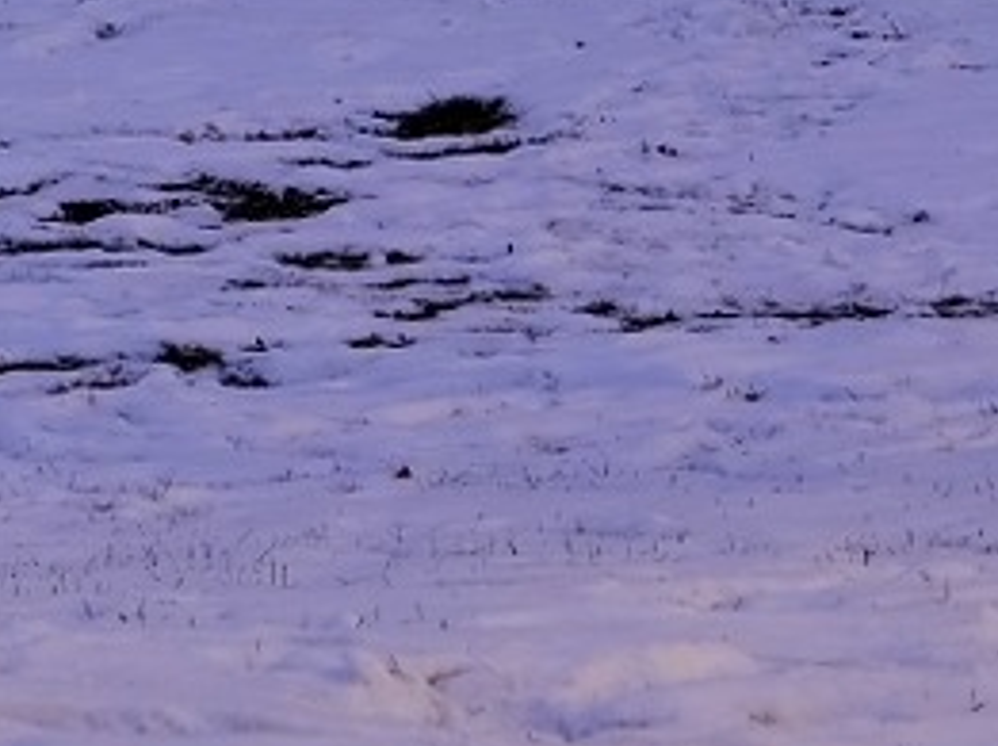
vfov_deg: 5.9
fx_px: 6852
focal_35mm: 238
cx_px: -1885
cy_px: -1347
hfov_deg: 7.4
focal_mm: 38.9
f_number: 5.6
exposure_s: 7
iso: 100
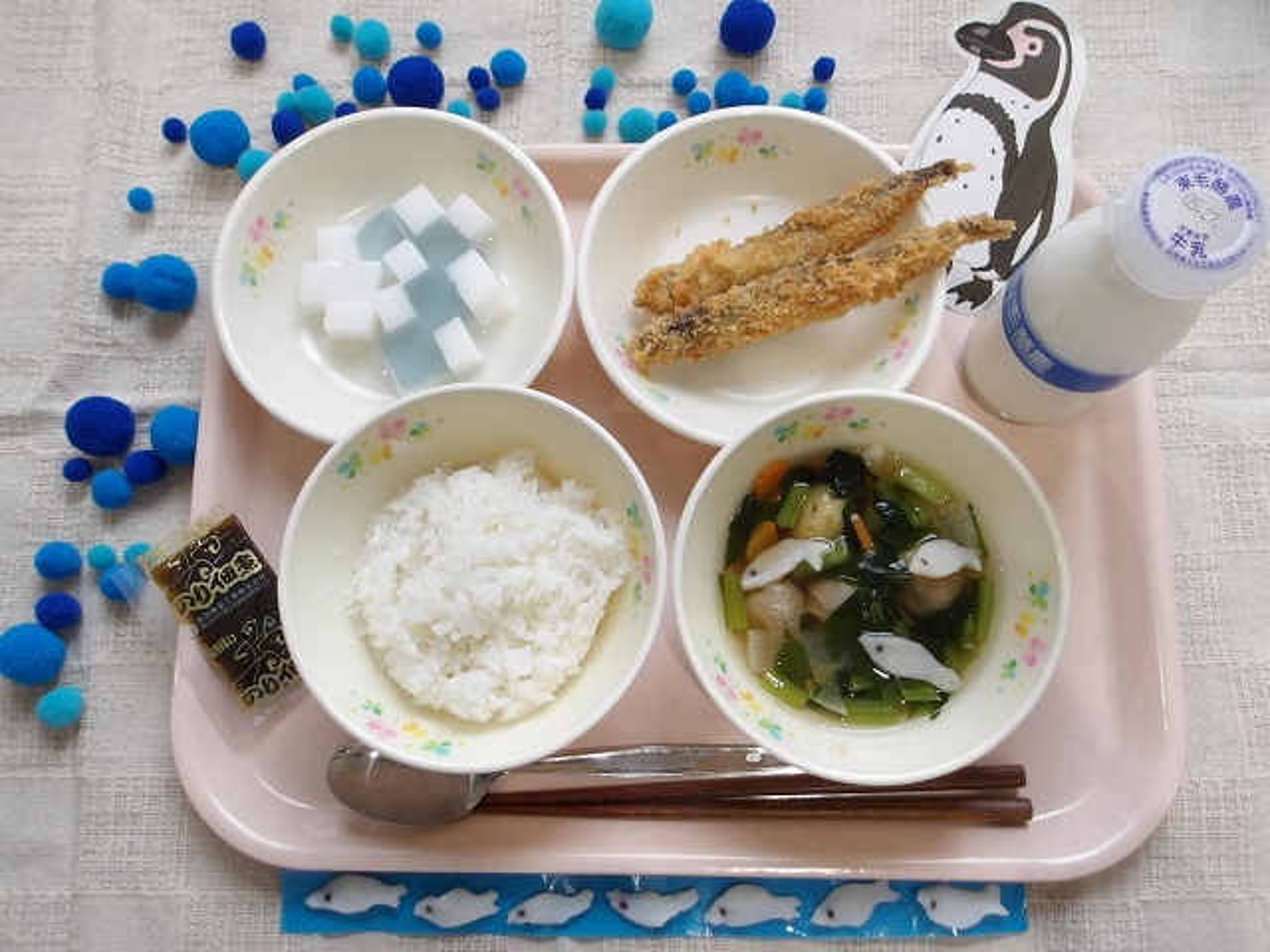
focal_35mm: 27
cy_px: 476
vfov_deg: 51.4
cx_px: 635
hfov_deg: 65.3
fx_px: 991
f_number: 3
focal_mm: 4.9
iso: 149
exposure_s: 1/60
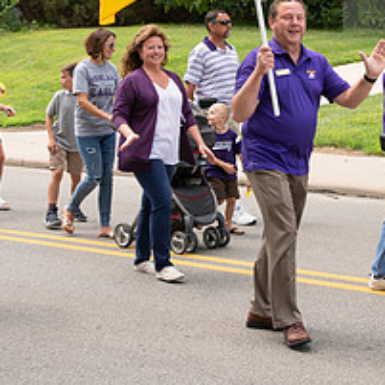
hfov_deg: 18.6
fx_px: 1170
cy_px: 104
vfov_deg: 18.6
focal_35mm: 93
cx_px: 285
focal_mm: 38
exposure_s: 1/400
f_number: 6.3
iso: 320
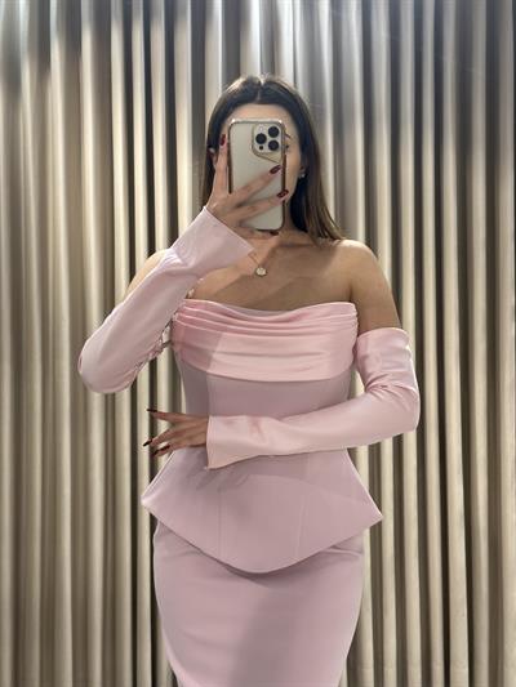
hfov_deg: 30.3
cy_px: 344
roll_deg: +1.4
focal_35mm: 48
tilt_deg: -22.4
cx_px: 258
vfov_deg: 39.6
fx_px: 954
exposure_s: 1/290
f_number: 1.78
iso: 64
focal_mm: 6.86
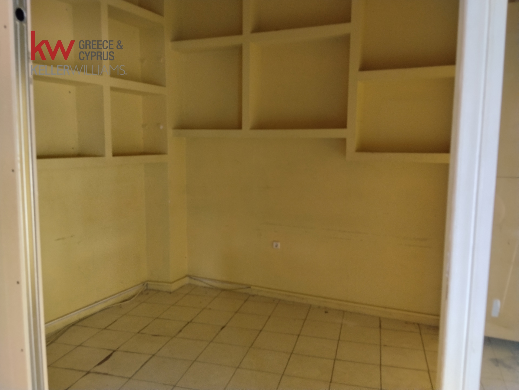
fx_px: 435
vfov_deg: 48.2
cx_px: 260
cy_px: 195
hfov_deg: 61.7
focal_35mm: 29
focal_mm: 4.22
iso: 200
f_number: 1.8
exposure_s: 1/25
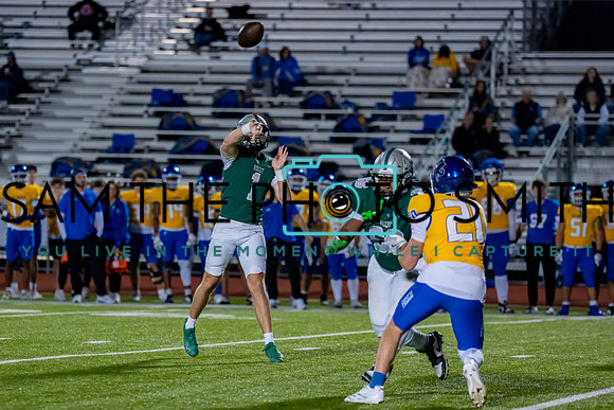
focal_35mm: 237
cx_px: 234
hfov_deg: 8.7
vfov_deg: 5.8
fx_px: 4048
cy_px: 209
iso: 3200
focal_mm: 164
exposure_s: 1/1000
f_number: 2.8
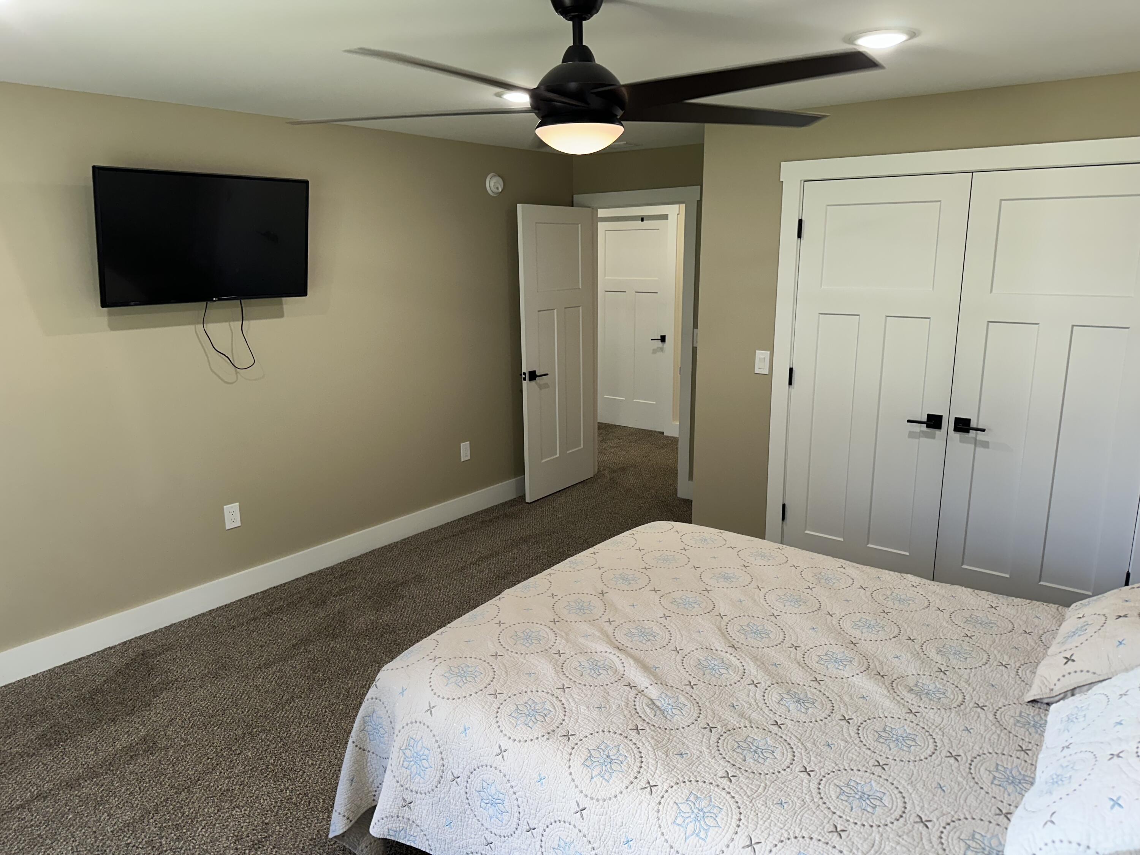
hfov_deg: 71.6
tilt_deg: -12.4
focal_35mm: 24
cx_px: 570
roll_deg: +0.6
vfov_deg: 56.8
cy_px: 428
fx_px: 790
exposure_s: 1/120
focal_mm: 6.86
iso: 125
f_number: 1.78
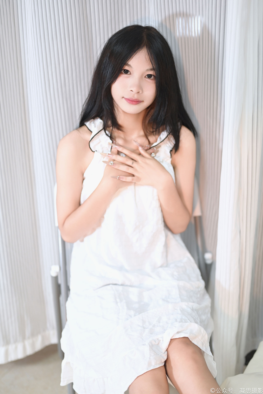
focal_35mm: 50
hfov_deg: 27.0
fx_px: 548
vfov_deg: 39.6
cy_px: 197
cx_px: 132
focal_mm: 50
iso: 900
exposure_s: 1/100
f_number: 2
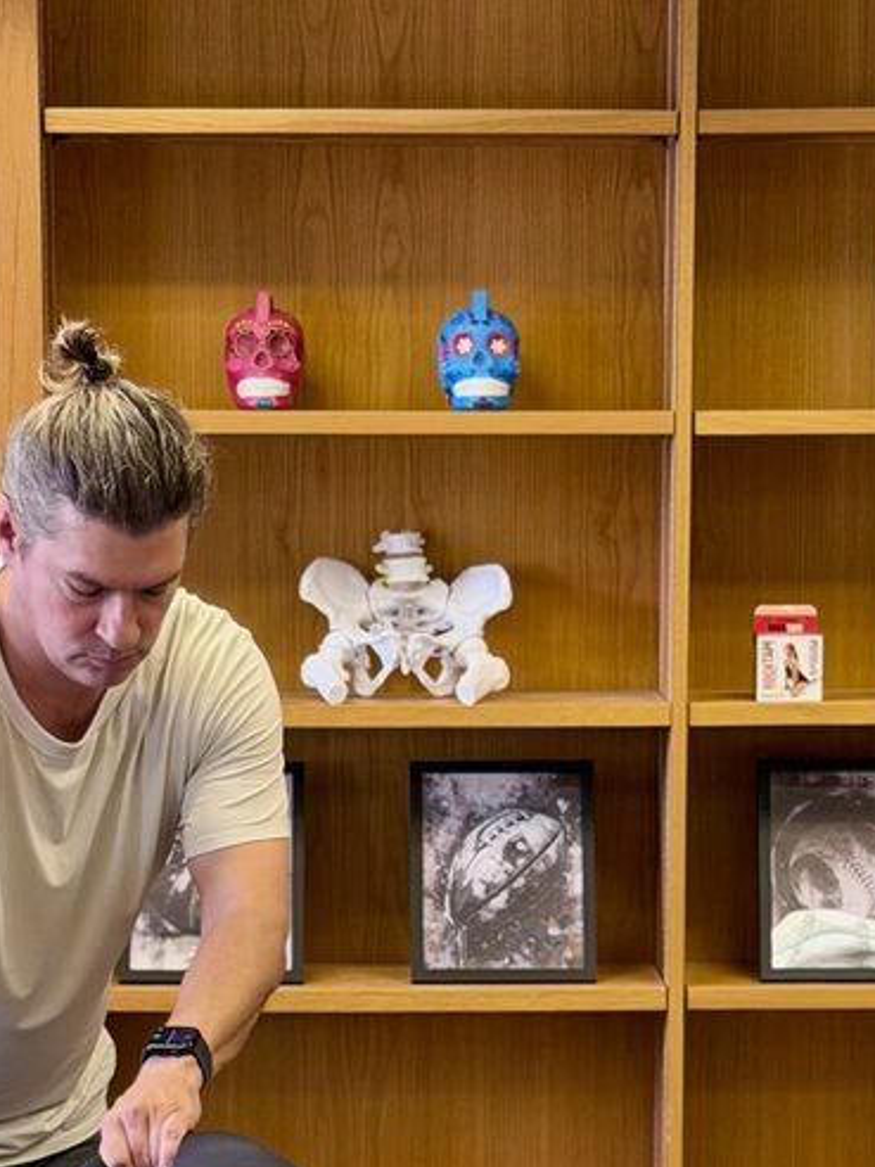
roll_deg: -0.3
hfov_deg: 12.7
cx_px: 413
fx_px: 3943
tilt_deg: -9.2
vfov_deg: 16.6
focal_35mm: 117
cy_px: 1003
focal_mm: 6.76
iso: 200
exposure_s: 1/60
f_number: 1.78
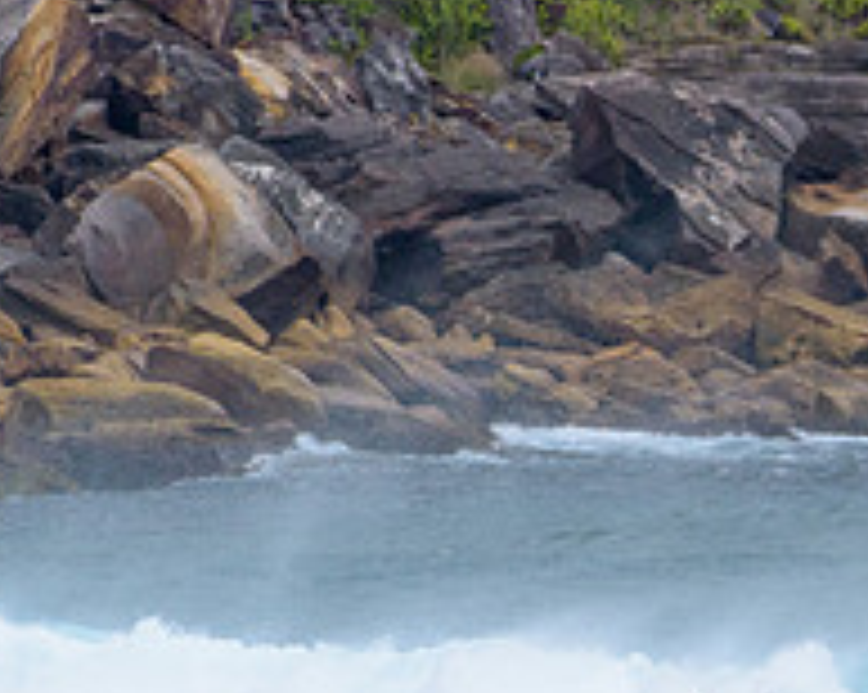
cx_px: 1130
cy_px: 708
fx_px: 44372
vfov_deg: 0.9
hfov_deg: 1.1
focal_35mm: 1729
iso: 560
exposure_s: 1/2000
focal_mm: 500
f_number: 5.6
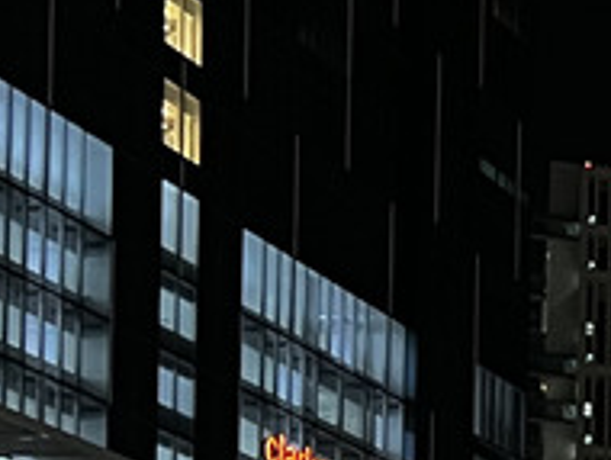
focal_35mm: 164
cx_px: 1486
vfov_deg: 8.3
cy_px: 1094
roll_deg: -0.6
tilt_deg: +1.2
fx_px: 2898
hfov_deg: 10.3
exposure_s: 1/25
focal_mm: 5.7
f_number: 1.5
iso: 500
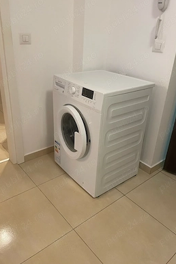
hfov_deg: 46.5
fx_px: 205
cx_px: 88
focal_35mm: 28
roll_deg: -2.6
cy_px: 130
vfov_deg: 65.4
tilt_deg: -25.2
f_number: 1.6
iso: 250
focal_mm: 4.2
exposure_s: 1/50
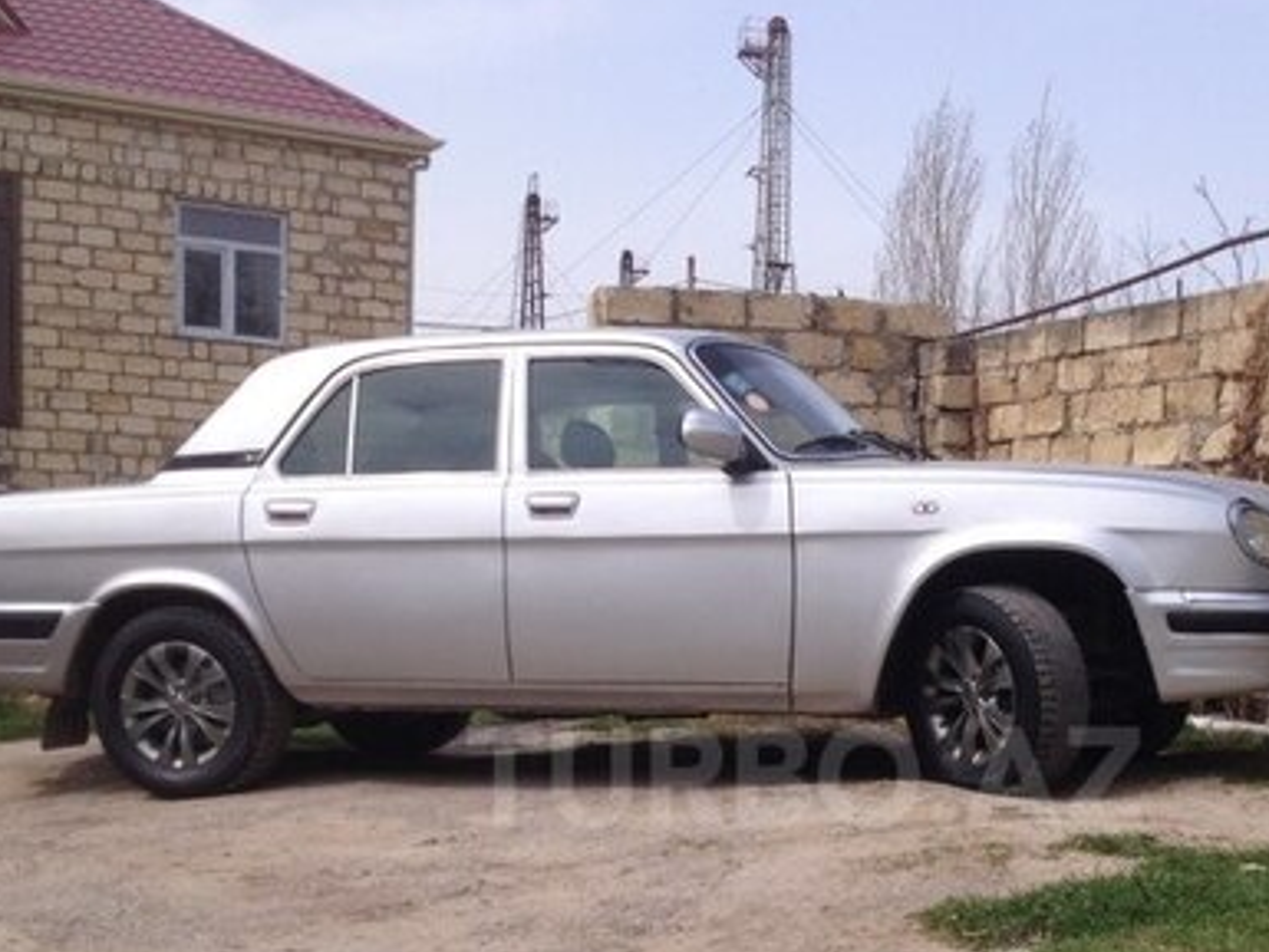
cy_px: 776
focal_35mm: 60
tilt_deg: -9.3
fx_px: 2200
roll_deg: -3.4
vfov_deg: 24.0
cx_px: 804
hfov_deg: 32.0
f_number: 2.4
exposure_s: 1/1842
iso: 50
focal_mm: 4.28
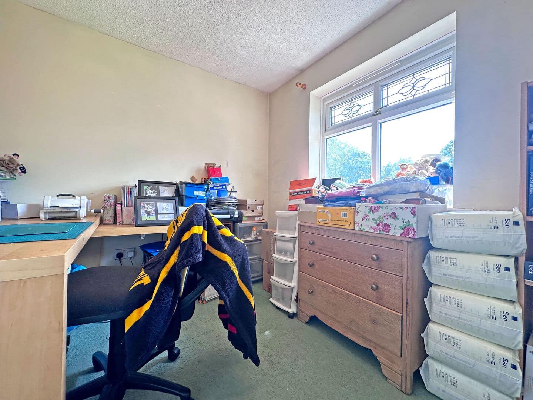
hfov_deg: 102.1
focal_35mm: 14
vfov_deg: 85.7
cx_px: 266
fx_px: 216
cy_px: 200
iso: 40
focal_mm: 2.22
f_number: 2.2
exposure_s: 1/100
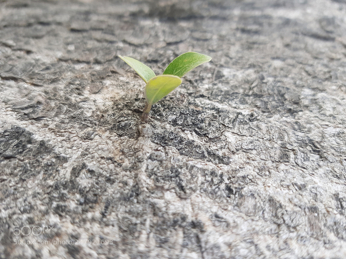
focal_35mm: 26
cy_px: 130
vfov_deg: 53.1
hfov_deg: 67.3
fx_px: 260
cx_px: 173
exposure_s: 1/134
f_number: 1.7
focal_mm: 4.2
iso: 40
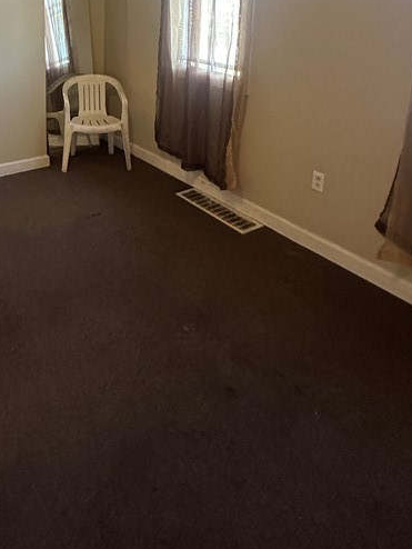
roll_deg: +1.2
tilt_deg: -11.1
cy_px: 74
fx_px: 460
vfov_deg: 55.1
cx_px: 81
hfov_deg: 45.7
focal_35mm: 29
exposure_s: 1/60
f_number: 2.2
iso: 500
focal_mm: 2.22
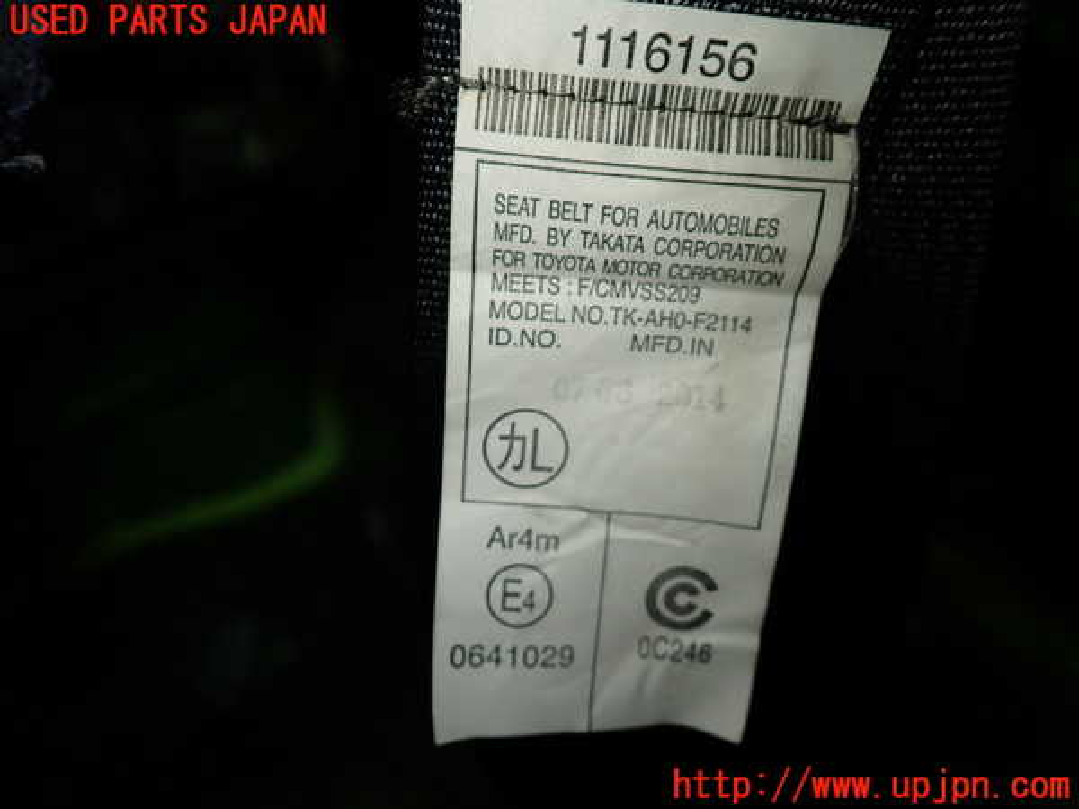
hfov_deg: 63.4
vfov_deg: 49.7
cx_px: 540
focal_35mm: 28
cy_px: 404
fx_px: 873
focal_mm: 5.05
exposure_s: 1/80
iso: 100
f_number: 2.2
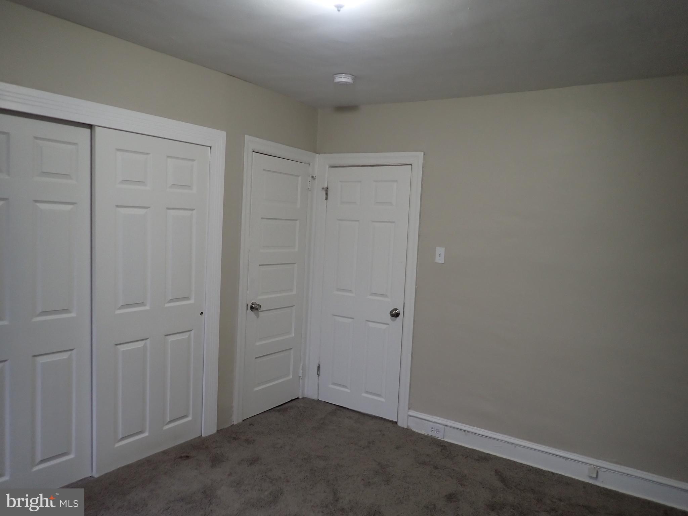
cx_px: 344
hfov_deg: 69.4
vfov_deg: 54.9
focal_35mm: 25
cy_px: 258
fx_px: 497
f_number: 2
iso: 200
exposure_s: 1/30
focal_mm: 4.5
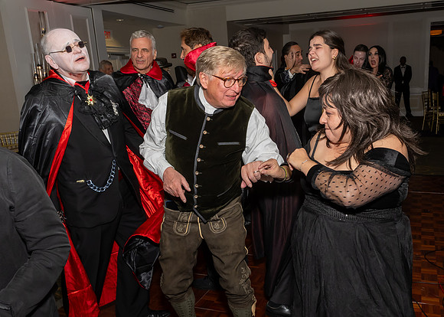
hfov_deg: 57.8
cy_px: 173
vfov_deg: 43.4
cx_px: 269
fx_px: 398
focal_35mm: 32
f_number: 8
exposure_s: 1/250
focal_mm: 17
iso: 800
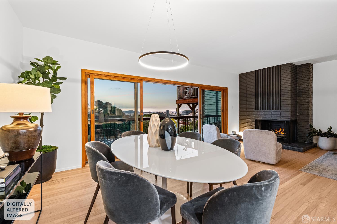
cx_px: 168
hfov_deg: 96.7
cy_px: 112
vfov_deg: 73.7
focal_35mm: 16
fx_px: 150
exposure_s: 1/5
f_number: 11
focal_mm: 16
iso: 800
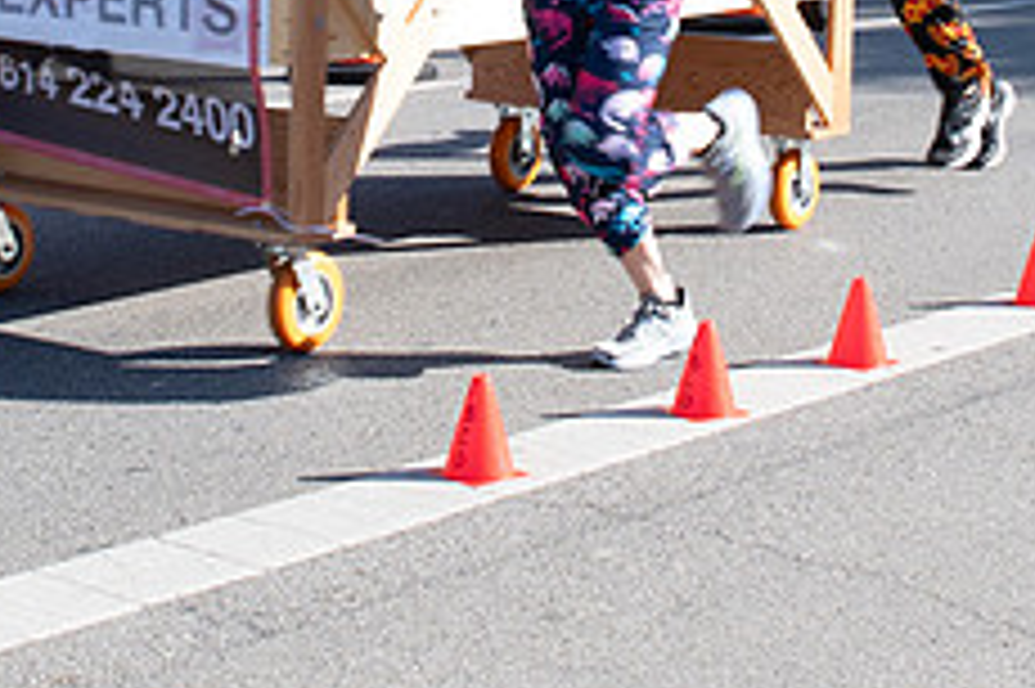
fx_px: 3045
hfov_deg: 19.3
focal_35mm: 106
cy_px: -61
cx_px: 577
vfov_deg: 12.7
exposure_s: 1/200
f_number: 8
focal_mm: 24
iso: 250
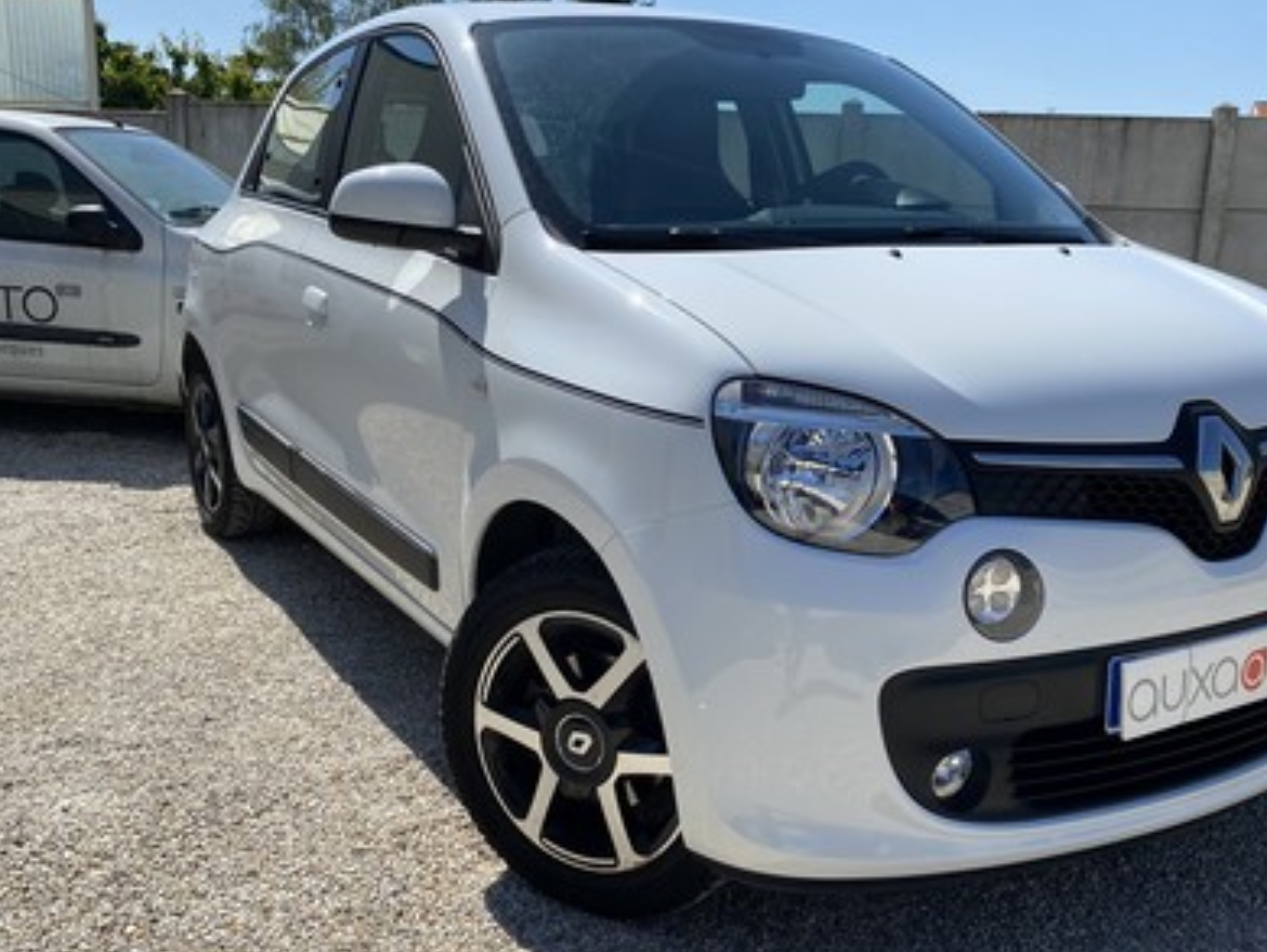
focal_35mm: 34
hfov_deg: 53.9
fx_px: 1245
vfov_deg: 41.8
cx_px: 663
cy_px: 499
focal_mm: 4.25
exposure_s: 1/3610
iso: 32
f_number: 1.8
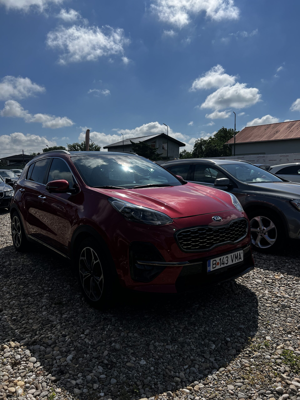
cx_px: 150
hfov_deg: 53.1
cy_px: 200
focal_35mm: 26
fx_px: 300
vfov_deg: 67.3
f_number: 1.5
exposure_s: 1/12658
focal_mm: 5.7
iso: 50
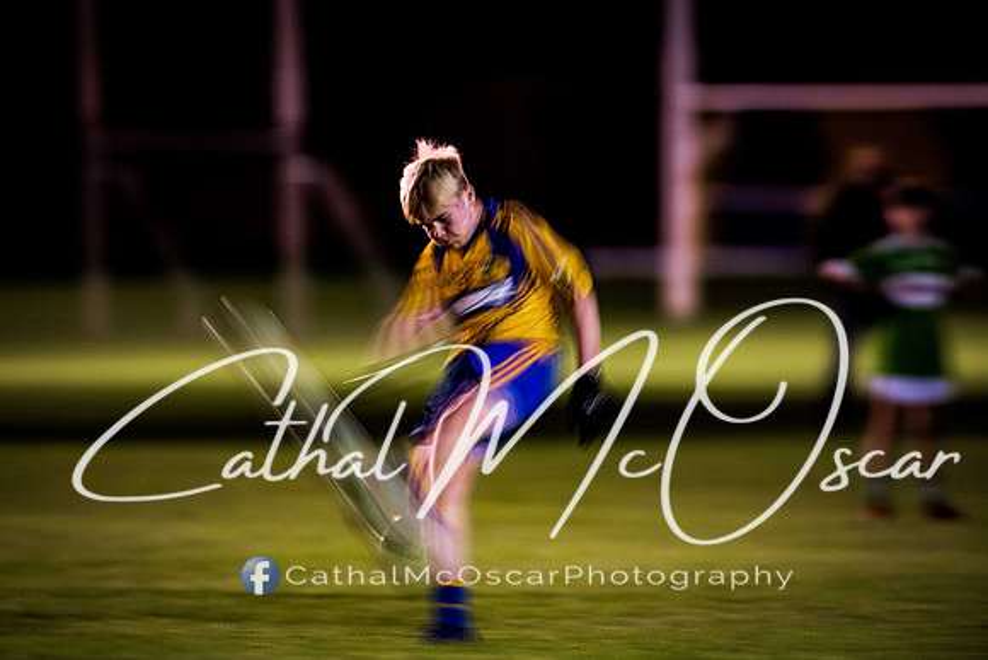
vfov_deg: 3.2
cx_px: 454
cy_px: 304
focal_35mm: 432
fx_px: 11860
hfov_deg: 4.8
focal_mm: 400
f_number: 2.8
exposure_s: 1/20
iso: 2000
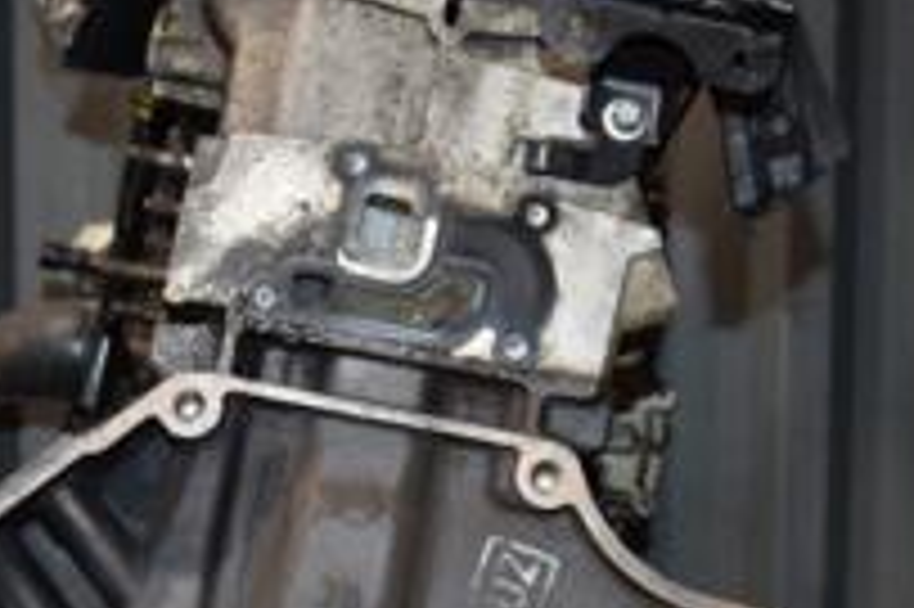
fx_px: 2029
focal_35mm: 80
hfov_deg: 25.1
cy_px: 608
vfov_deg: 16.7
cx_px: 234
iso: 800
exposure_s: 1/60
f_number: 5
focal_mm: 18
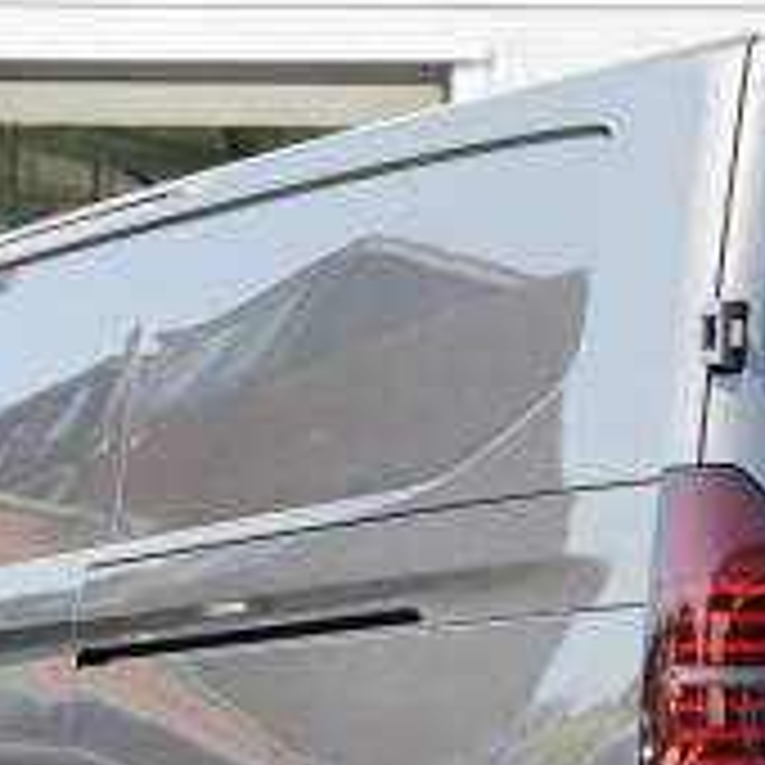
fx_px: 3656
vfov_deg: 11.8
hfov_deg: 11.9
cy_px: 734
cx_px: 706
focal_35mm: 146
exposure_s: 1/80
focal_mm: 45.7
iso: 100
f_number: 4.5
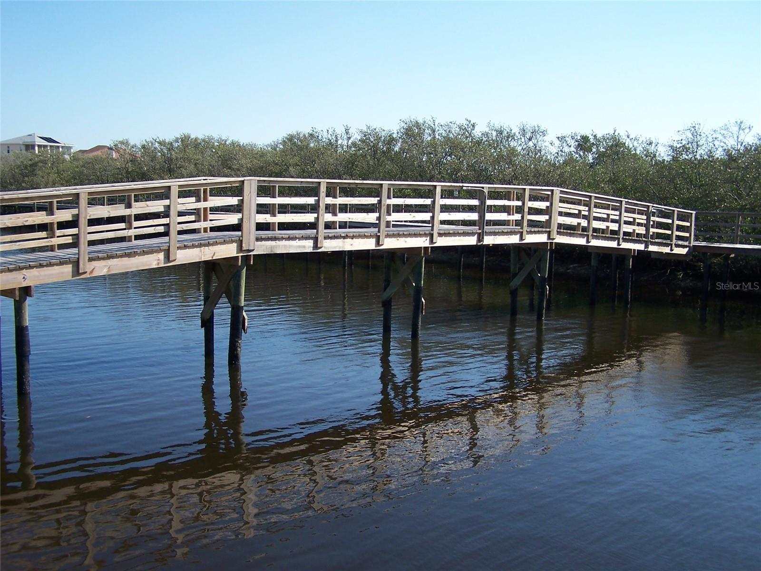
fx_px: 835
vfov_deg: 37.7
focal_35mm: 38
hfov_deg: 49.0
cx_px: 380
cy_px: 286
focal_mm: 6.3
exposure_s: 1/1000
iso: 80
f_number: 2.8
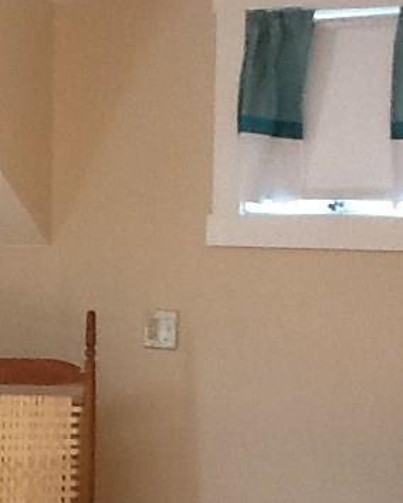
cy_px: 417
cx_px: 11
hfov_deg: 13.1
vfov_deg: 16.4
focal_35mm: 116
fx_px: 1729
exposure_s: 1/30
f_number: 2.4
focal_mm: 2.03
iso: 125
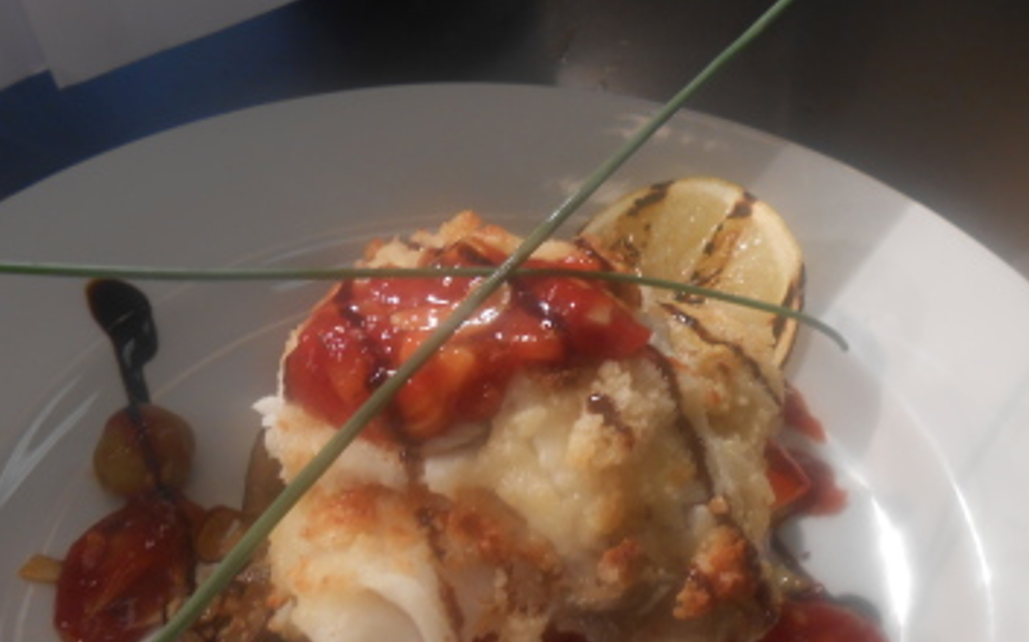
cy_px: 552
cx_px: 574
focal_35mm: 40
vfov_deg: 30.8
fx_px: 1121
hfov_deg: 49.2
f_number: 3.5
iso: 80
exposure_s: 1/50
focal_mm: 4.6
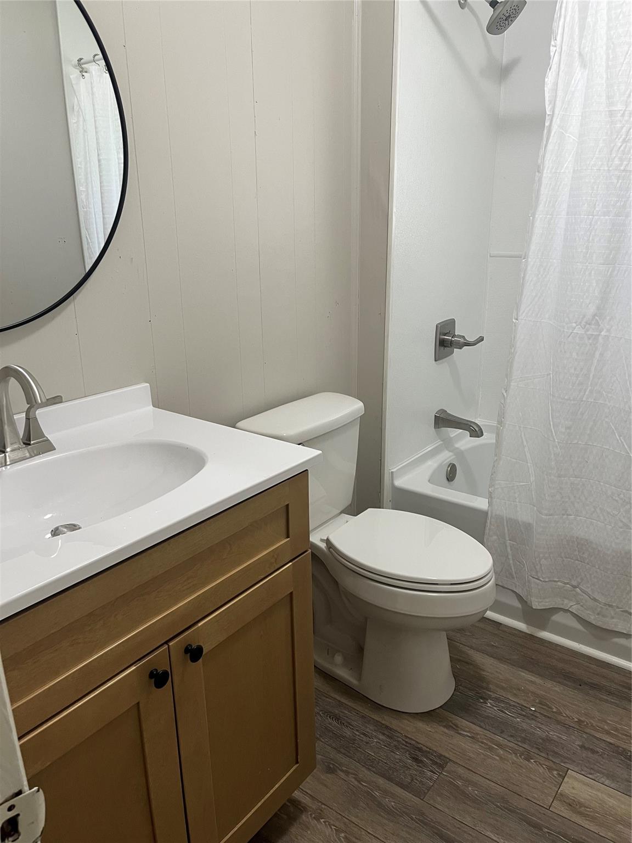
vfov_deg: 67.3
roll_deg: +0.9
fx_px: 633
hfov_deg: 53.1
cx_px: 316
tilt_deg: -18.2
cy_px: 422
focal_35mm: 26
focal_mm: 5.1
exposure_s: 1/60
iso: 100
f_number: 1.6
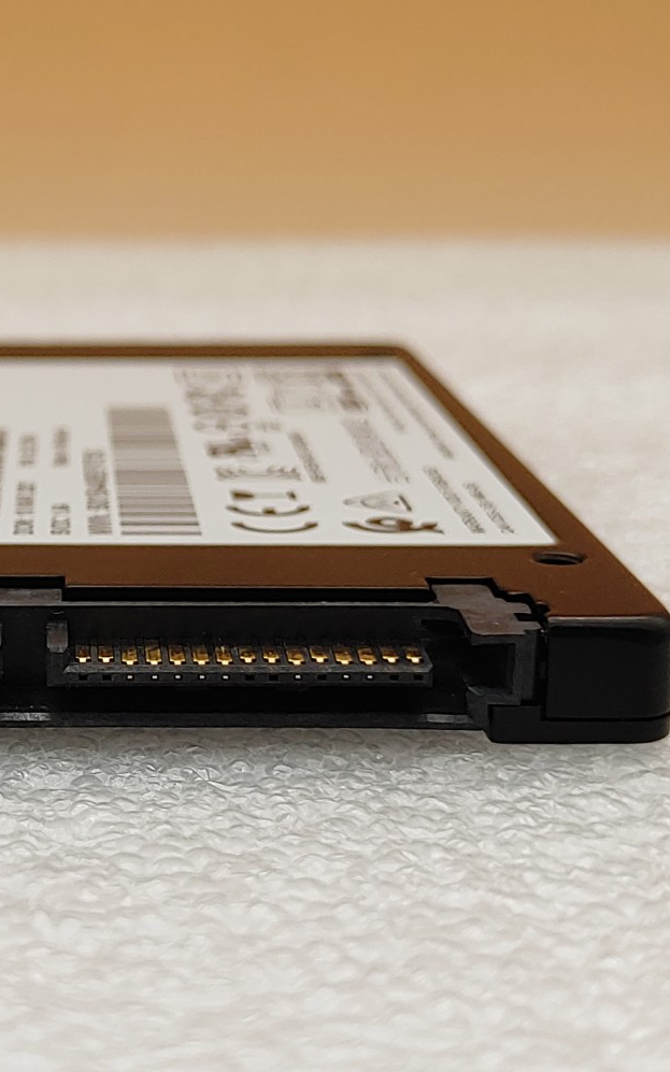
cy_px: 570
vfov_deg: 27.5
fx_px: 2191
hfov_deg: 17.0
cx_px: 23
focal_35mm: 75
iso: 50
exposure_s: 1/238
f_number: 1.8
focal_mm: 4.36
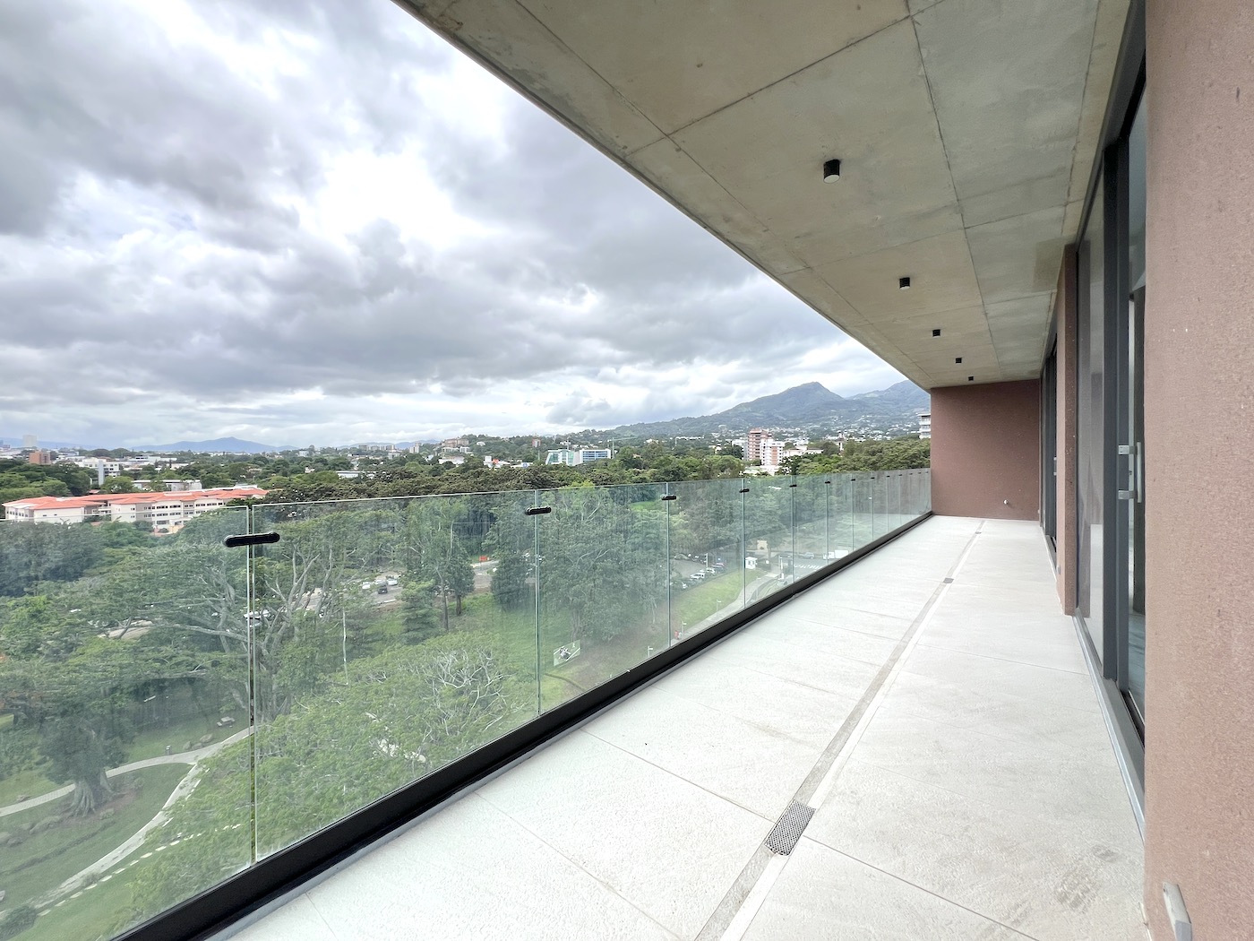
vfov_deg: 89.9
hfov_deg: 106.2
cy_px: 470
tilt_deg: -0.5
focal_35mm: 13
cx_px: 627
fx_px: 471
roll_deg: +1.0
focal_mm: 1.57
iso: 32
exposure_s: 1/815
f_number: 1.8
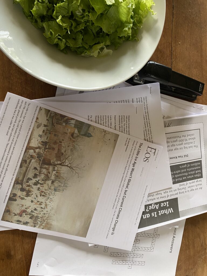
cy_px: 138
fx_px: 207
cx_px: 104
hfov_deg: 53.1
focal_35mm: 26
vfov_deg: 67.3
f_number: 1.8
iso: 160
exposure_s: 1/60
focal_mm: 4.25
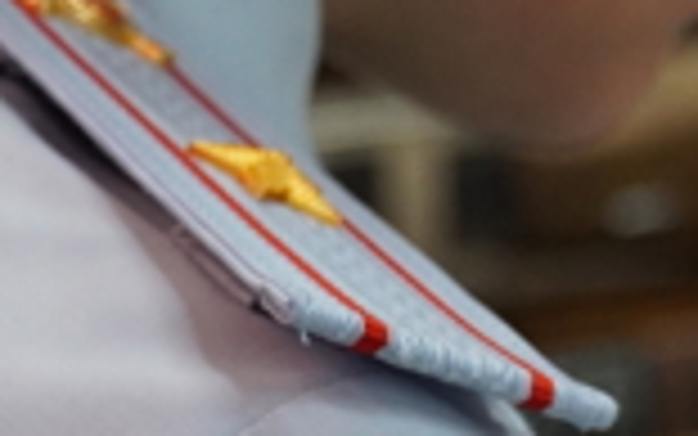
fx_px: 8039
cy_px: 1052
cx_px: 817
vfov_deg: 3.1
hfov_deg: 5.0
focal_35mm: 422
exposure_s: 1/160
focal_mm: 57
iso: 1600
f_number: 5.6
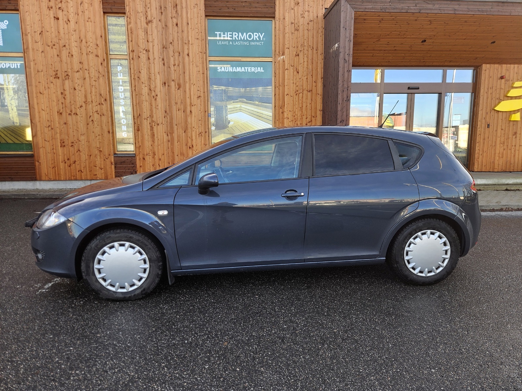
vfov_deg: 58.9
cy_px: 196
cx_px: 261
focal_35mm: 23
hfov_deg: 73.9
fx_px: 347
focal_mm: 5.4
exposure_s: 1/118
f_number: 1.8
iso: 25
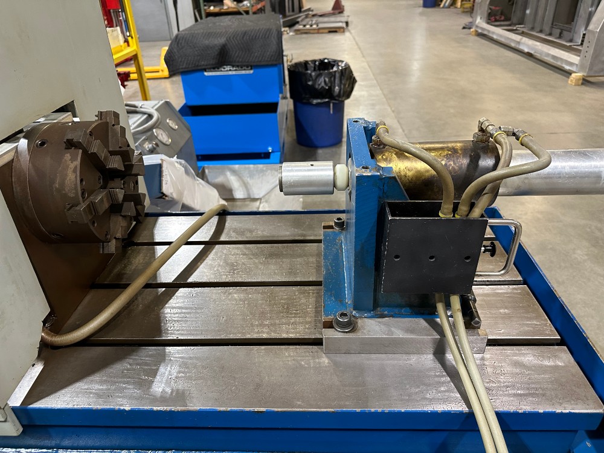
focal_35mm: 24
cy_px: 226
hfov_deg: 71.6
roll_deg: +2.7
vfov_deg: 56.8
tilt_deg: -30.5
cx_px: 302
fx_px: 419
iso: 400
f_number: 1.78
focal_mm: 6.86
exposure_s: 1/60
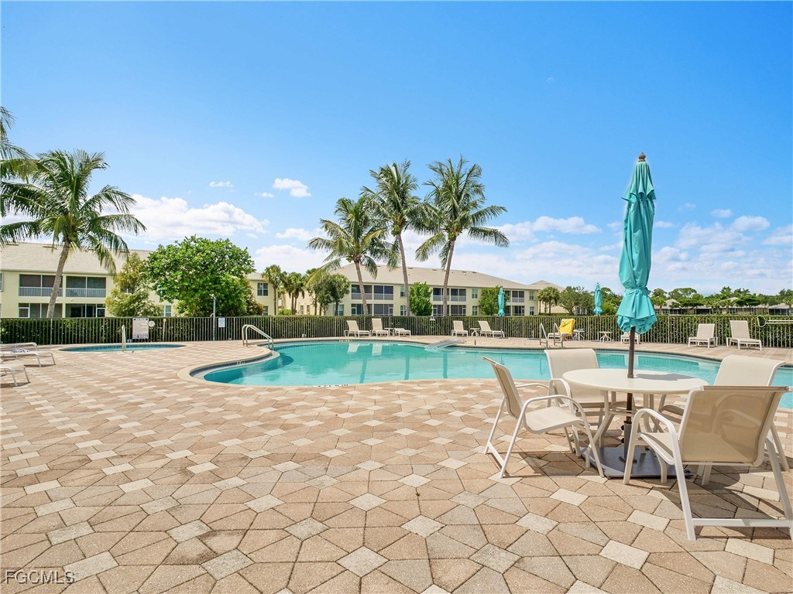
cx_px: 396
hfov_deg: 87.8
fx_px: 412
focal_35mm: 18
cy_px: 297
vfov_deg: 71.6
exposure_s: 1/1600
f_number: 7.1
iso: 400
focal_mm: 9
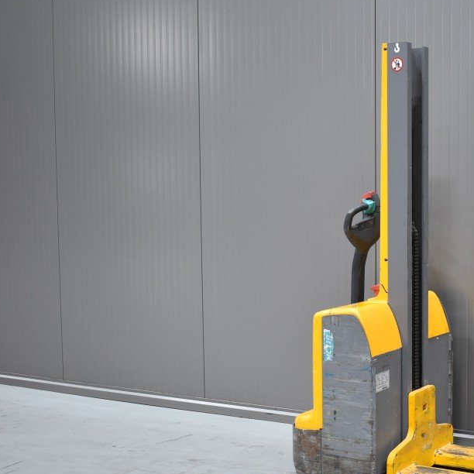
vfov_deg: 28.6
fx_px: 930
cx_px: 428
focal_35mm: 60
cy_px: 274
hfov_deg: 27.6
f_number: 4.5
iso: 1250
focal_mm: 24
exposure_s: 1/60
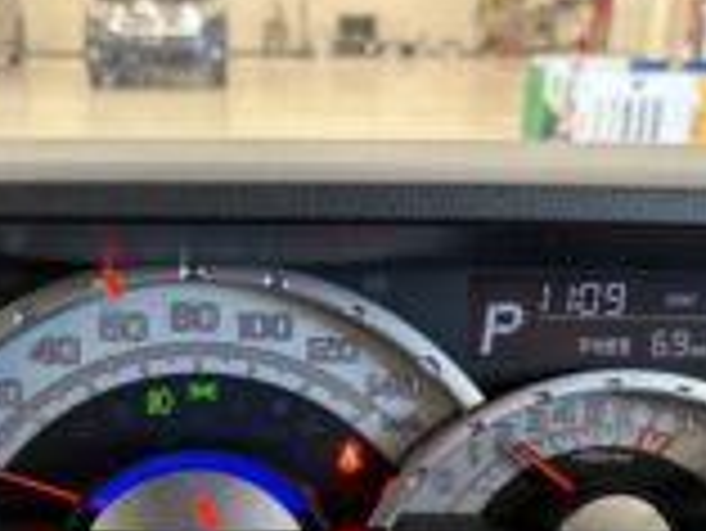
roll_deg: +0.4
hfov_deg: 33.0
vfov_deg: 24.5
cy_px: 488
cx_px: 247
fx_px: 1184
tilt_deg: -22.8
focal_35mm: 58
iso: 160
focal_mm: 5.96
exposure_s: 1/53
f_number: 1.6
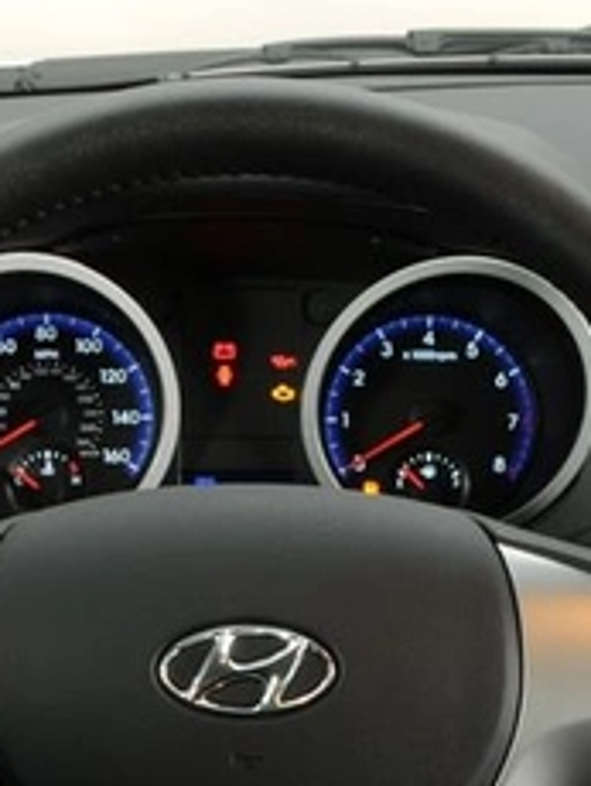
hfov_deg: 14.8
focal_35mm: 100
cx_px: 263
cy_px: 764
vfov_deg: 19.1
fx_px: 2272
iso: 200
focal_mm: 20
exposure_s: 1/2
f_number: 7.1
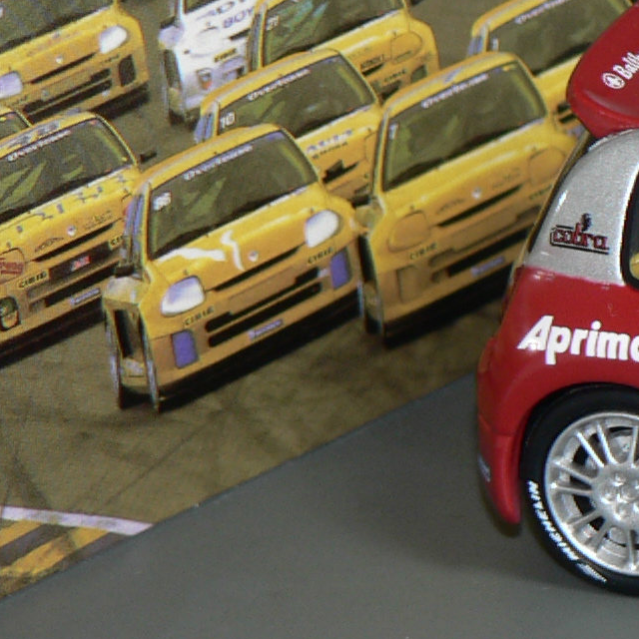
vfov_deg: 5.2
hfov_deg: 5.2
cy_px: 349
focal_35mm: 336
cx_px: 917
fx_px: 7017
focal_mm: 15.8
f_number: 3.2
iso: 80
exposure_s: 1/60
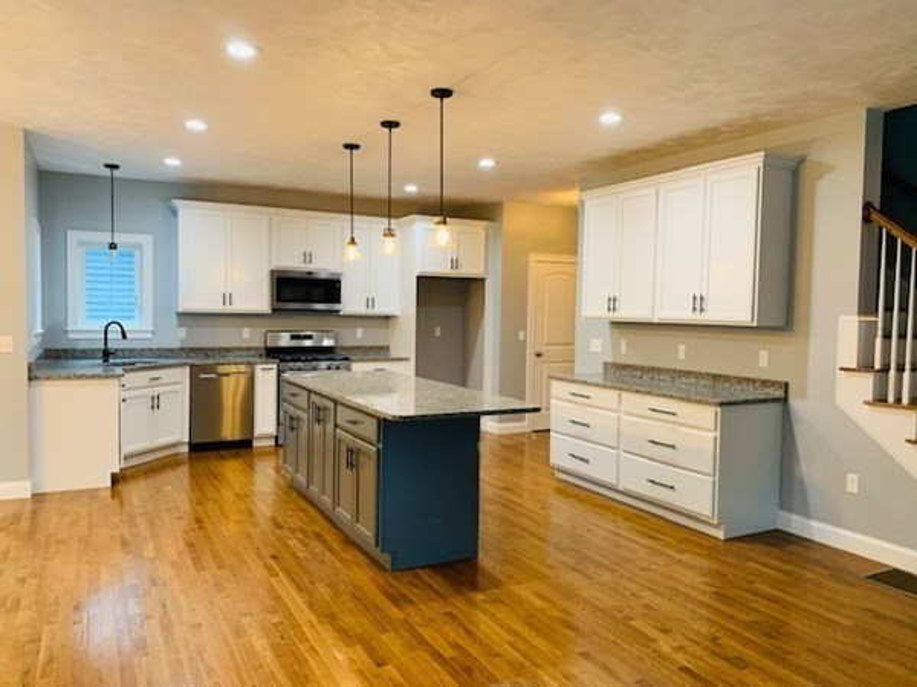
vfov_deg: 53.1
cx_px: 458
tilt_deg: -3.0
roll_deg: -1.7
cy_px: 344
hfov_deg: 67.3
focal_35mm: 26
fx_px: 689
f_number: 1.8
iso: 160
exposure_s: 1/60
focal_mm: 4.25
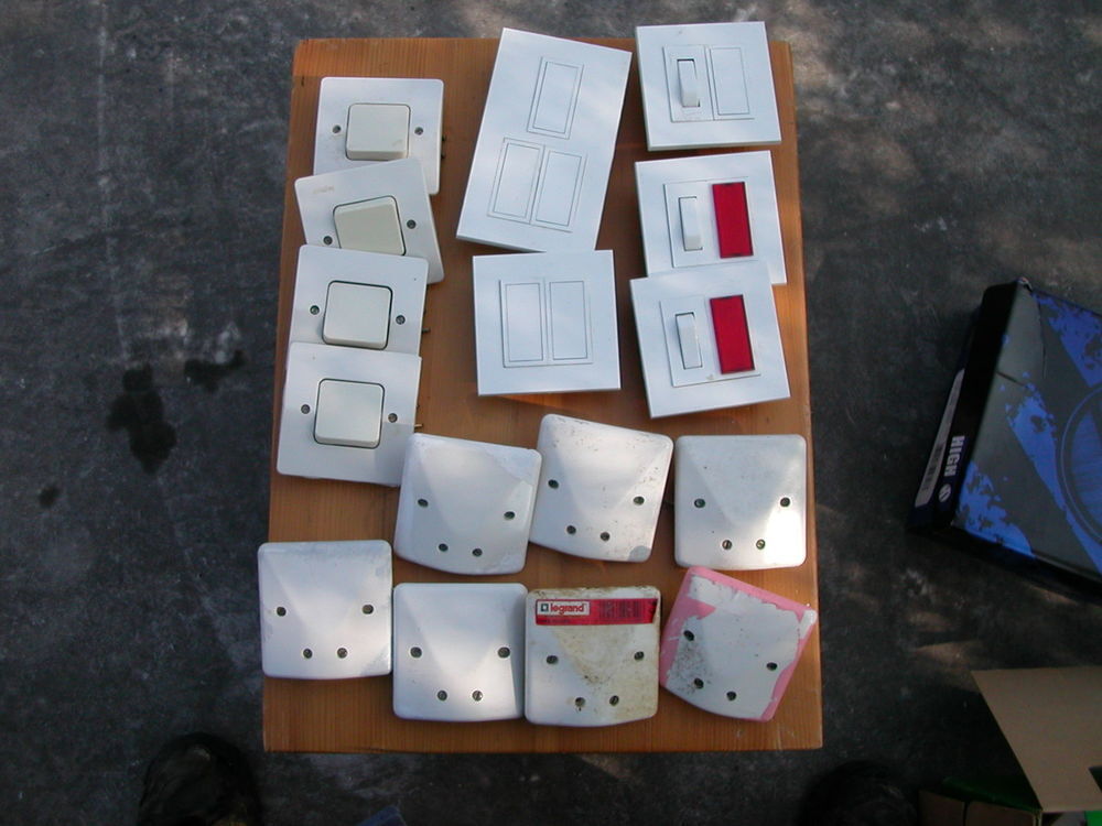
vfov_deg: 38.7
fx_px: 1178
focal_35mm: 37
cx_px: 551
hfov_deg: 50.1
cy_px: 413
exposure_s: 1/845
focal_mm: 5.6
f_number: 4.5
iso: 100
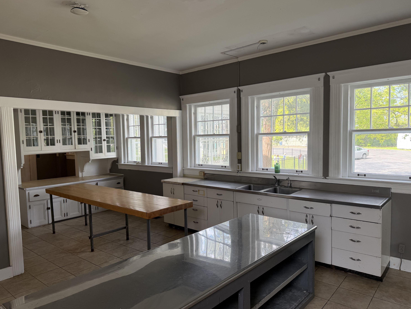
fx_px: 297
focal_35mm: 25
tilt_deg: -6.0
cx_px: 204
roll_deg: +2.2
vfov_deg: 54.9
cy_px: 157
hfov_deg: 69.4
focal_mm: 6.76
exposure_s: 1/173
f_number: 1.78
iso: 80
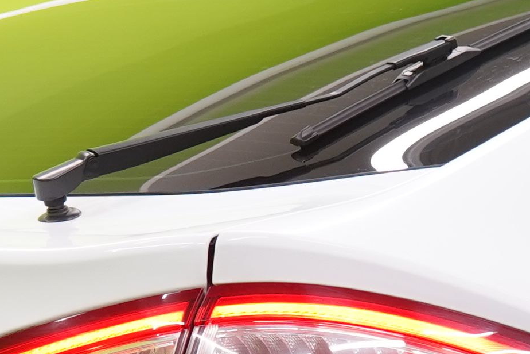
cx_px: 590
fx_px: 5064
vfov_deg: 4.0
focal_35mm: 344
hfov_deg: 6.0
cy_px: 412
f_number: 5
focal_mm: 53
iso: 400
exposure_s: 1/30
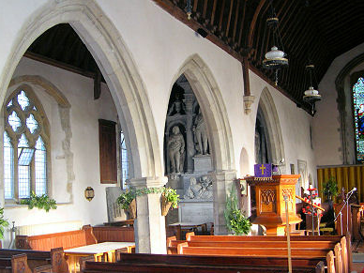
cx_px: 168
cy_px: 146
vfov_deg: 32.2
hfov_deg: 42.0
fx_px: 473
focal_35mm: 45
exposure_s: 1/30
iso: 132
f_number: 2.8
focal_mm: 8
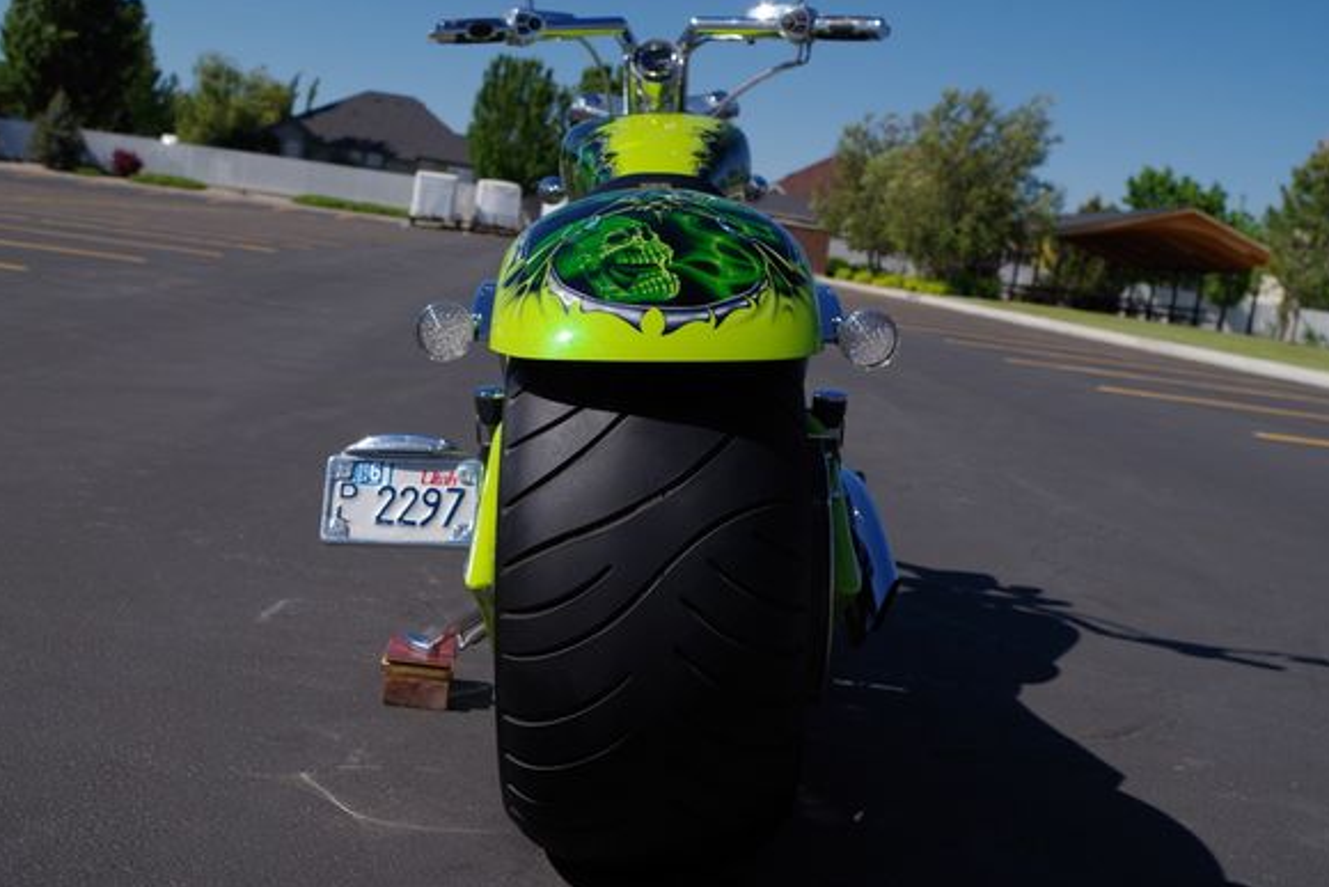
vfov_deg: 31.2
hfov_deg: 45.4
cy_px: 409
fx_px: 1588
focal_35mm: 43
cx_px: 646
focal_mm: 26.25
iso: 200
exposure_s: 1/1250
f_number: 5.6
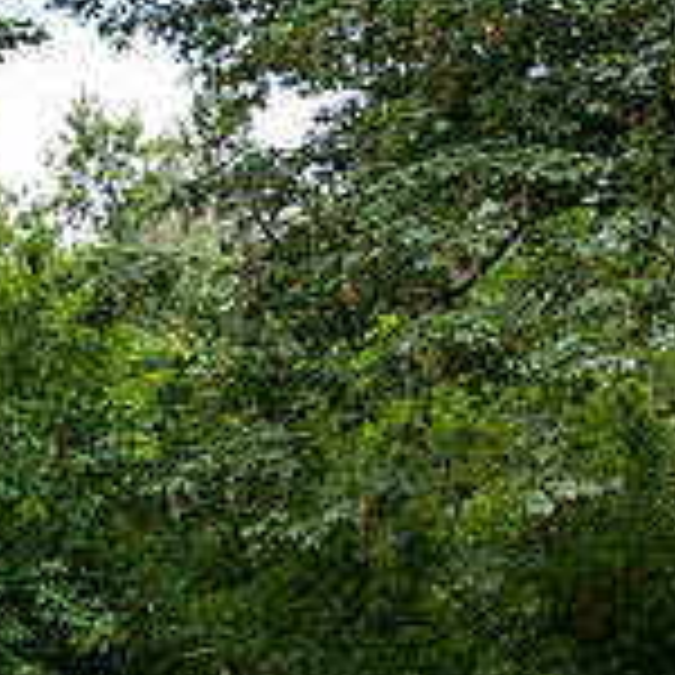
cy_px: 862
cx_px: 297
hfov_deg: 21.9
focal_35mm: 79
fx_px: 1743
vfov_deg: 20.2
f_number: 3.5
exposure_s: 1/400
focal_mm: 24
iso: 320
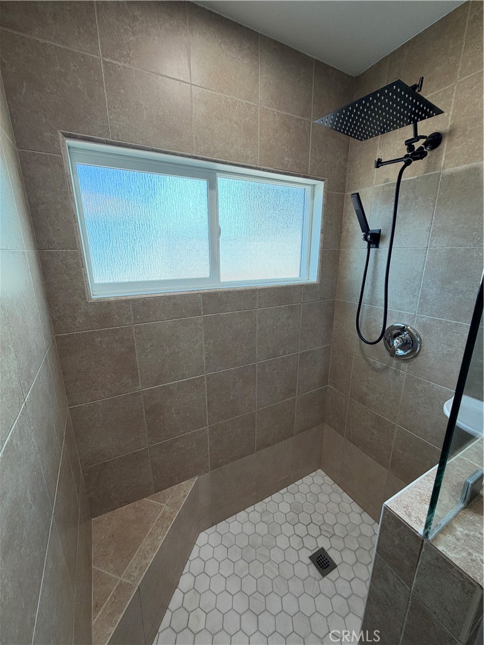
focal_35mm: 14
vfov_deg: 102.1
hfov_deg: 85.7
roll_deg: +0.7
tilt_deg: -14.9
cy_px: 322
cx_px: 242
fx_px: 261
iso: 100
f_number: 2.2
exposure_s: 1/120
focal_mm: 2.22
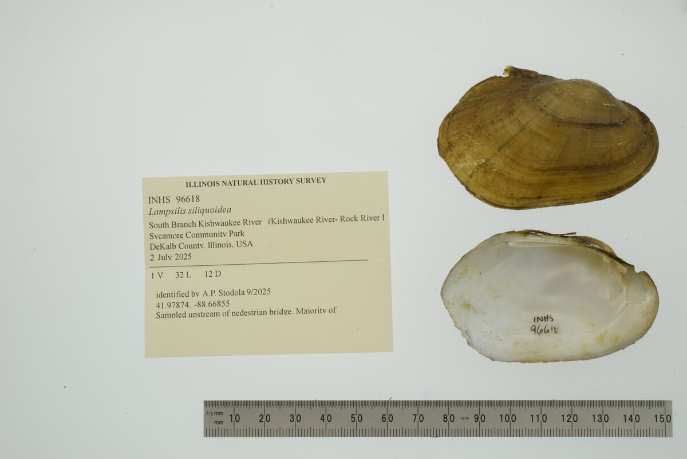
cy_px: 230
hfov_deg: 33.4
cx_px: 344
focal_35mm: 60
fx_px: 1145
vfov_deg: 22.6
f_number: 32
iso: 100
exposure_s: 1/13
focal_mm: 60
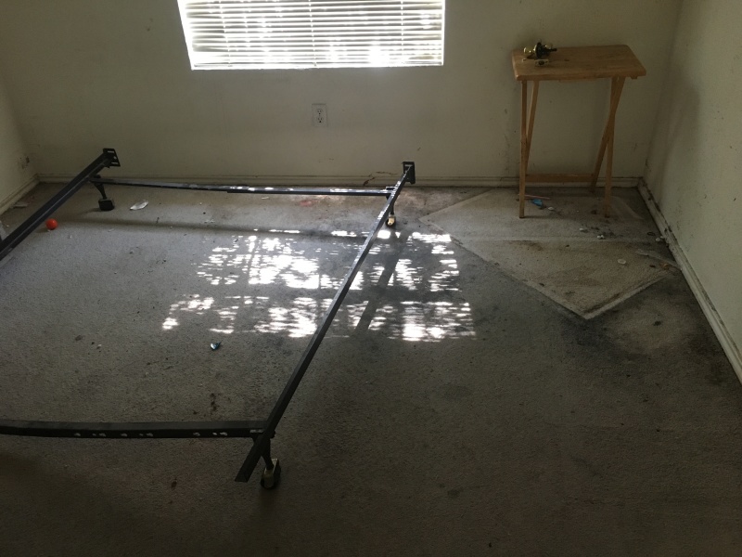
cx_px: 371
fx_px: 622
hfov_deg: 61.7
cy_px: 278
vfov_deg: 48.2
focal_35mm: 29
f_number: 2.2
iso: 160
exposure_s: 1/30
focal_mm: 4.15
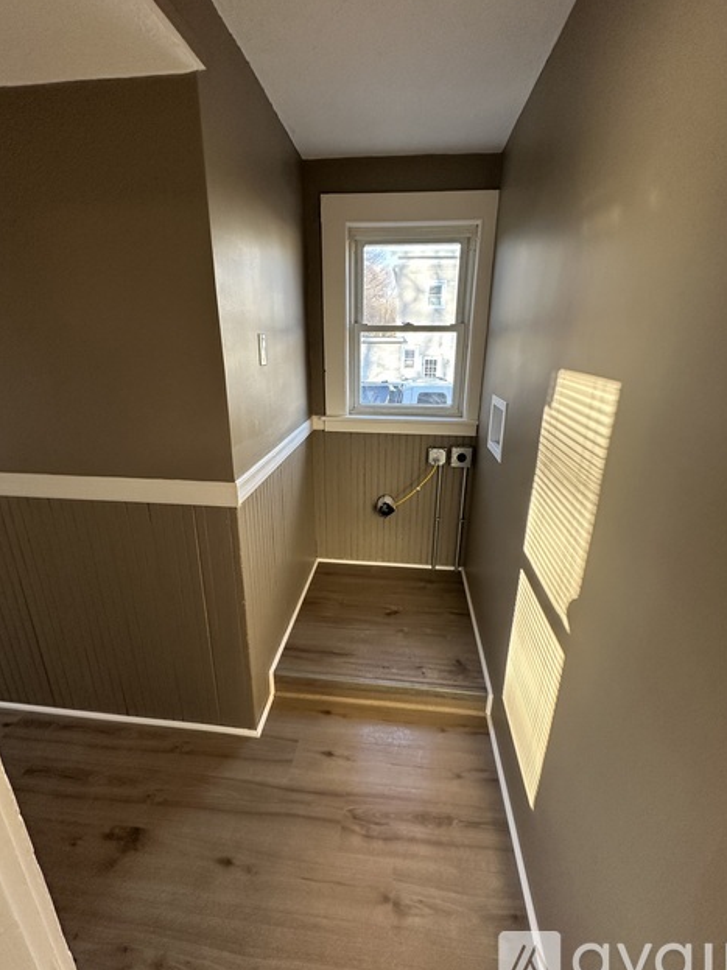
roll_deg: -0.9
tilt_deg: -17.6
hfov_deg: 81.7
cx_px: 361
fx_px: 420
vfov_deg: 98.2
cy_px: 474
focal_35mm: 15
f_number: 2.2
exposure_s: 1/120
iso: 200
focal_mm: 2.22
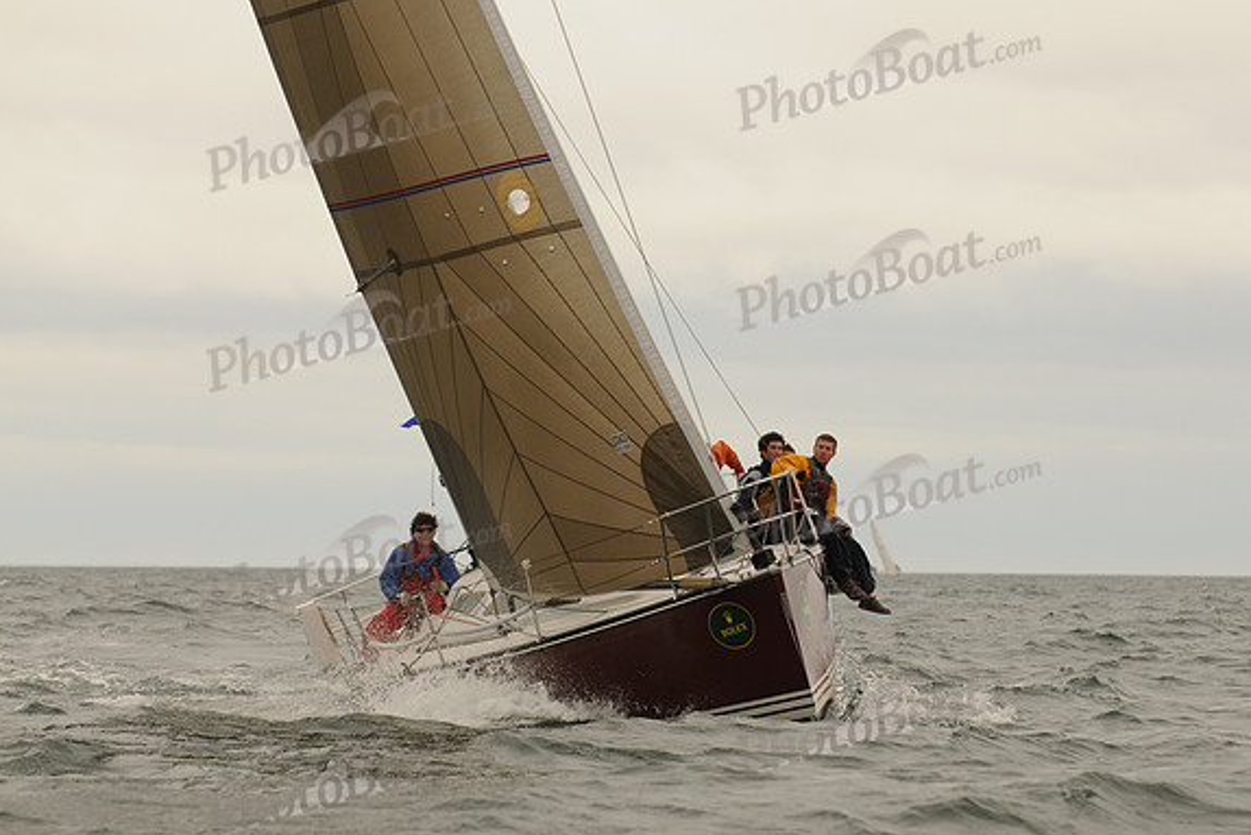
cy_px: 418
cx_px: 623
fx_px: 7368
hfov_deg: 9.7
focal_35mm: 212
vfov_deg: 6.5
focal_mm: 140
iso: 200
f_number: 6.3
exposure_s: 1/640
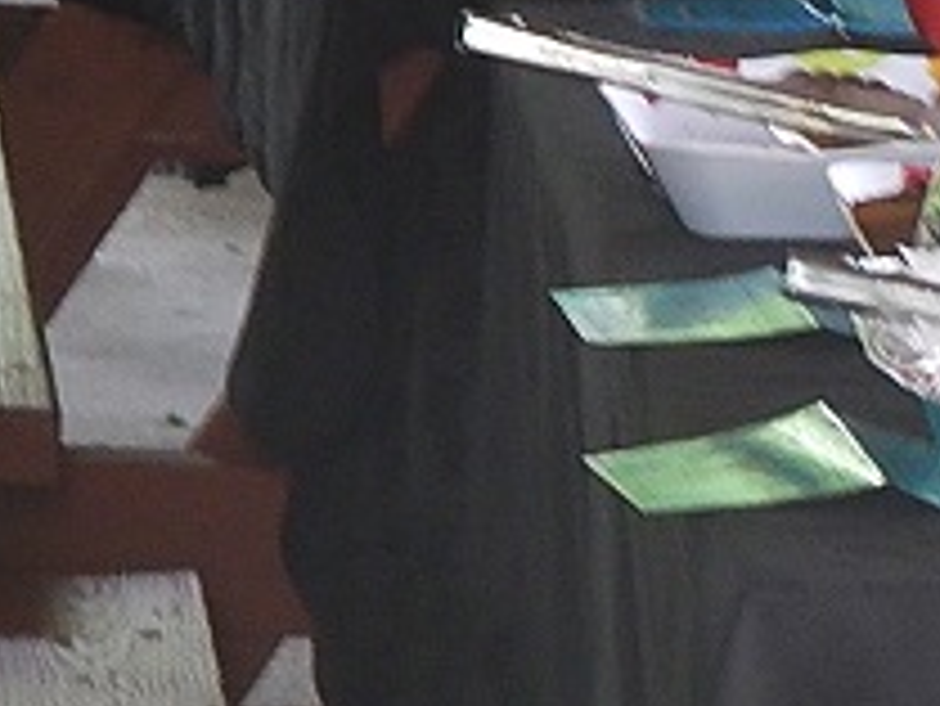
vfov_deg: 3.6
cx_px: 1246
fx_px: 11330
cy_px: 202
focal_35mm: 417
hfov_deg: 4.7
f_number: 4.6
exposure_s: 1/30
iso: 250
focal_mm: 19.6
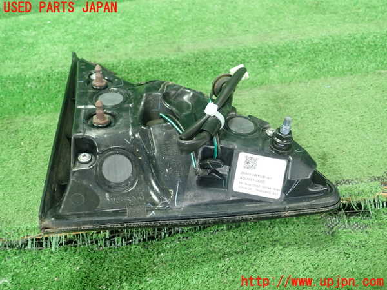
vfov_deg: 46.8
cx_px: 194
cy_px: 145
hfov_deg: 60.0
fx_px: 335
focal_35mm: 30
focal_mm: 5.5
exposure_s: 1/125
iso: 500
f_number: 2.3
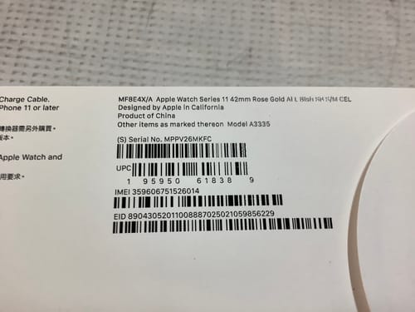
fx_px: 372
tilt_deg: -72.6
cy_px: 156
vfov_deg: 45.4
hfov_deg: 58.4
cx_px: 208
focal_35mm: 31
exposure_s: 1/50
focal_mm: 3.3
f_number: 2.4
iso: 125
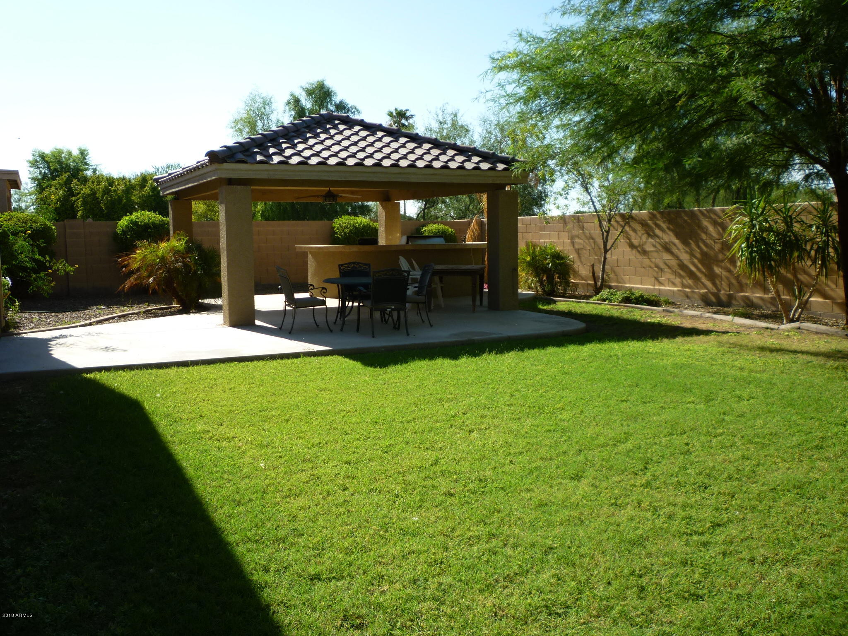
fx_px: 710
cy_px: 318
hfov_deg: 61.7
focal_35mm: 29
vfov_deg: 48.2
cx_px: 424
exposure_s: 1/500
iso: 80
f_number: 3.3
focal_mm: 5.2
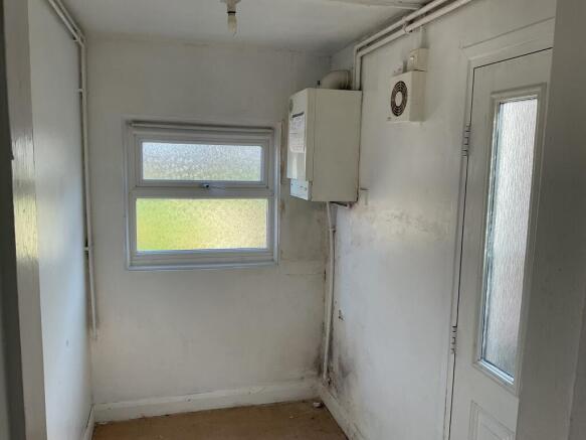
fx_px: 491
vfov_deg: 48.2
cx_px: 293
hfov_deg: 61.7
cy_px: 220
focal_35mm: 29
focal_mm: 3
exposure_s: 1/120
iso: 32
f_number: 1.8
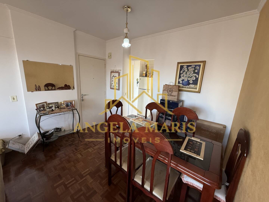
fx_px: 109
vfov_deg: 85.7
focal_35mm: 14
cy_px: 101
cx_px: 134
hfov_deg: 102.1
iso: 200
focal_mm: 2.22
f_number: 2.2
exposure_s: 1/120
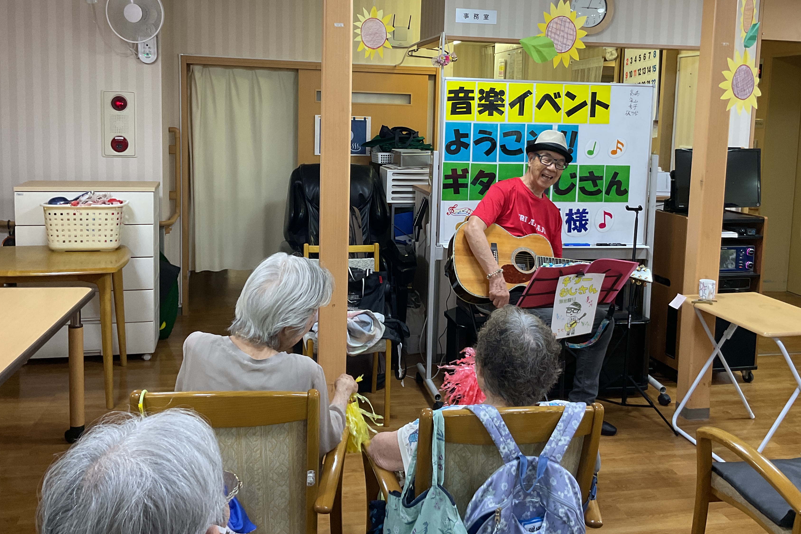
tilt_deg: -7.6
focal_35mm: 36
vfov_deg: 36.7
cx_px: 429
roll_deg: -1.3
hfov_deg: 53.1
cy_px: 203
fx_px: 801
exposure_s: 1/60
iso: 80
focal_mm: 3
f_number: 1.8
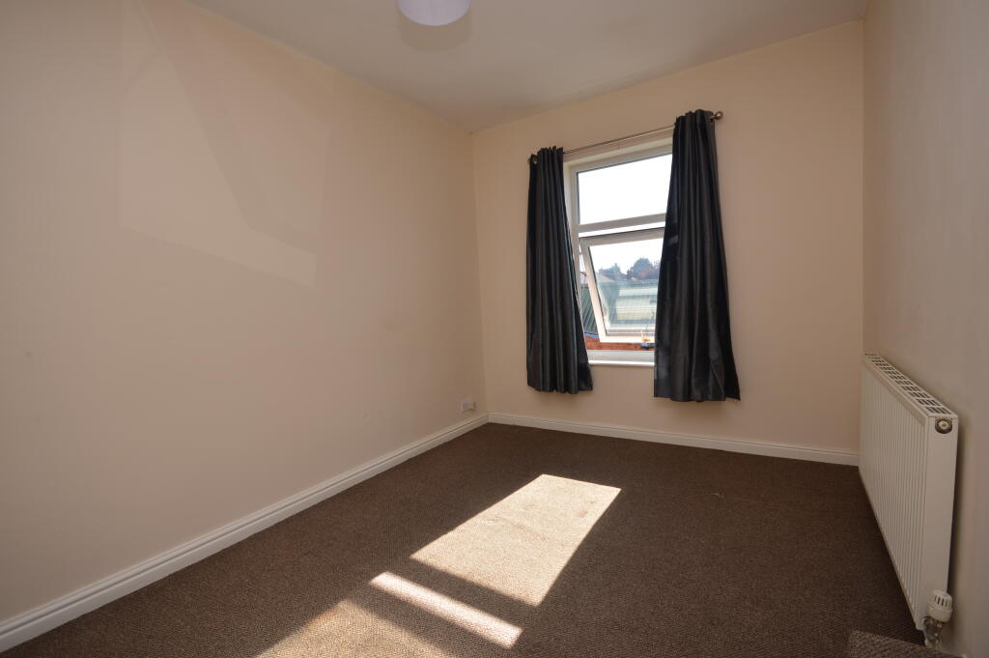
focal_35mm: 15
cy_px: 329
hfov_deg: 100.4
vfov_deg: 77.2
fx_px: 412
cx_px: 494
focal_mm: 10
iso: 125
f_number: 5.6
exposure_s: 1/125
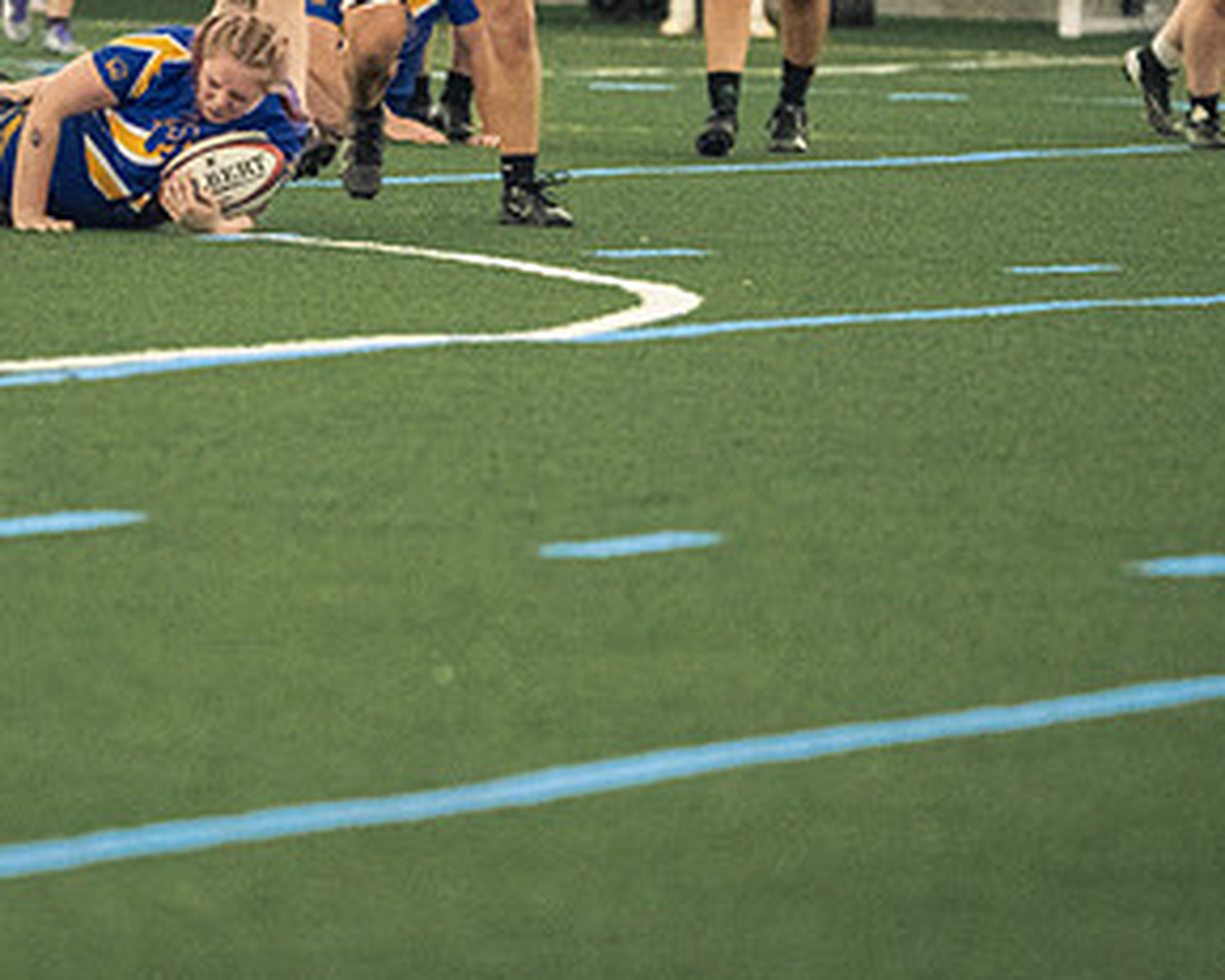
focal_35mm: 565
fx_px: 20477
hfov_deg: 3.4
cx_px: 276
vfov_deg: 2.7
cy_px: 259
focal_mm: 200
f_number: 2.8
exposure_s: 1/500
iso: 11400
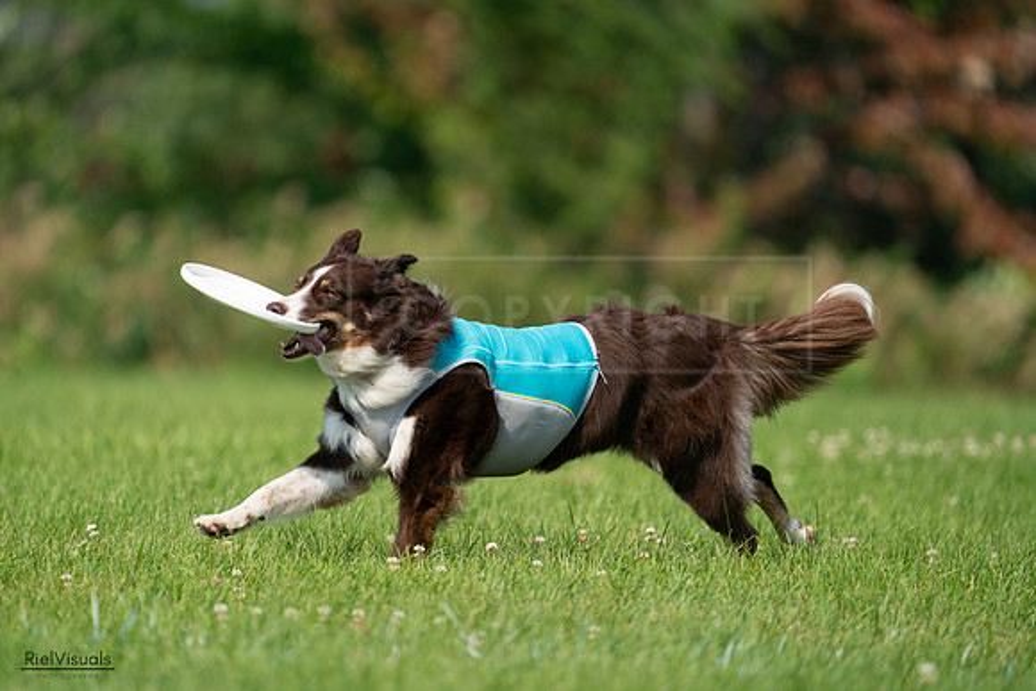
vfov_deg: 2.4
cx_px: 518
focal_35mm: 565
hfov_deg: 3.6
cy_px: 346
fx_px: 16262
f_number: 6.3
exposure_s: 1/4000
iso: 1000
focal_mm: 565
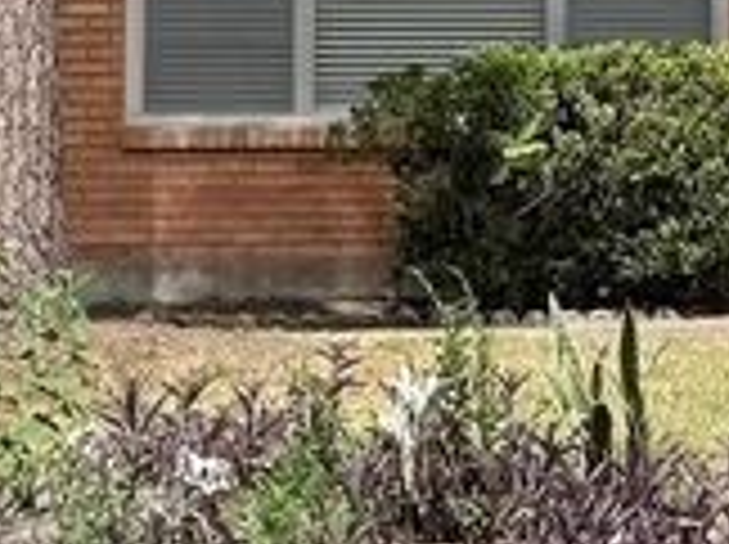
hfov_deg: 12.8
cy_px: -139
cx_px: 774
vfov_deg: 9.6
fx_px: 3196
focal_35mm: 152
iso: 80
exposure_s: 1/4673
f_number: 1.78
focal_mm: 6.76
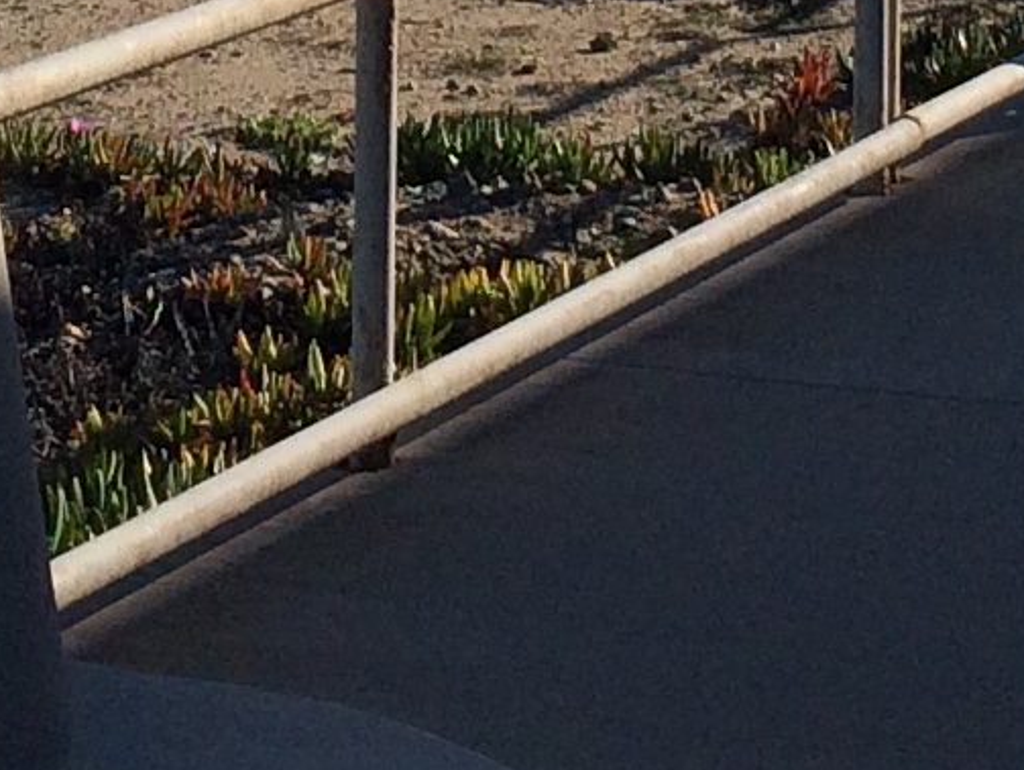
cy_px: -1277
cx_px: 267
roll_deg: -0.1
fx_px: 5565
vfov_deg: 7.3
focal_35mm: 188
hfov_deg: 10.5
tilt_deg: +1.4
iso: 32
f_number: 2.2
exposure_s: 1/3165
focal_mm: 4.15
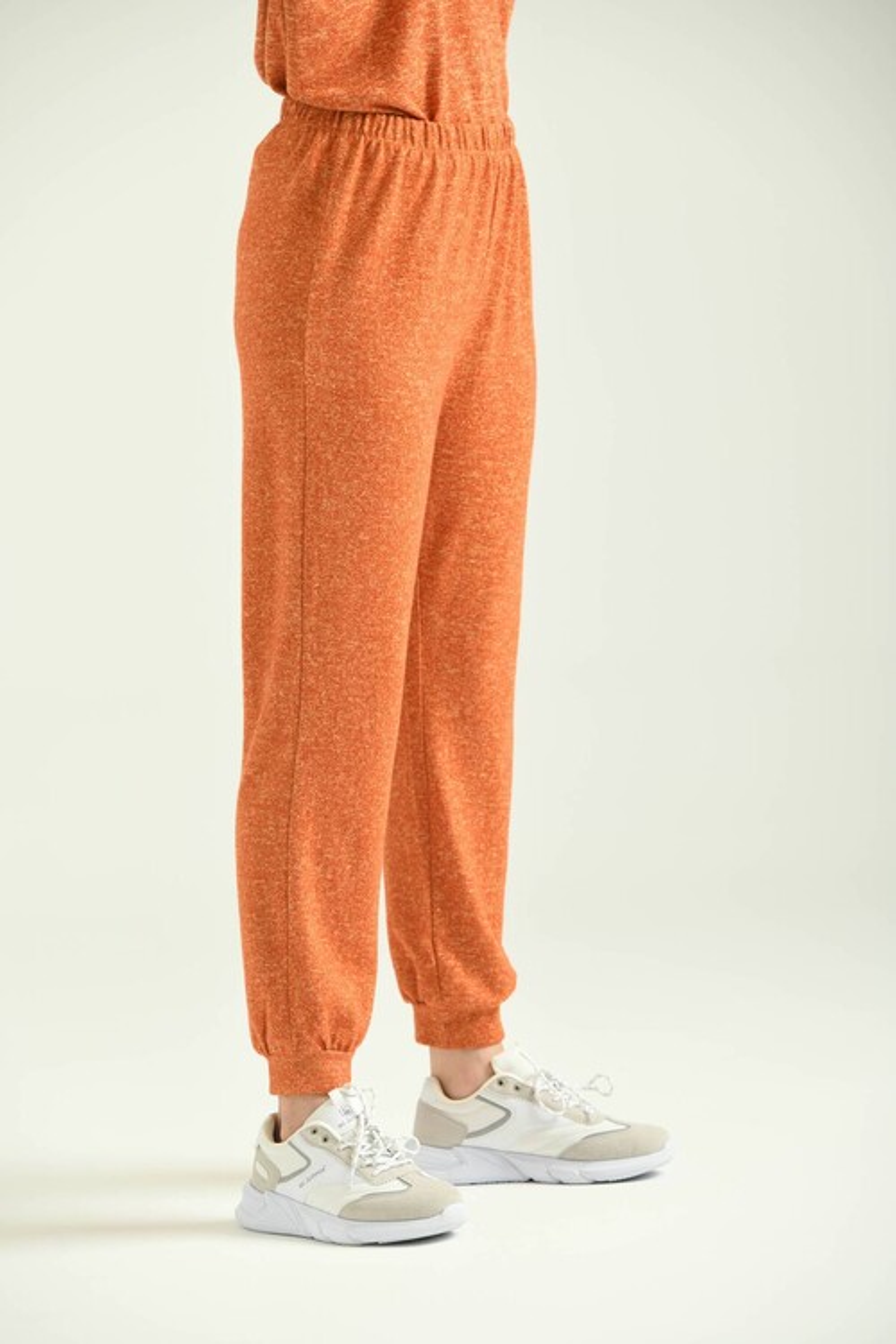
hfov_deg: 9.8
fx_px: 5226
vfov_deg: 14.7
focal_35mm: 140
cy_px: 672
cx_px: 448
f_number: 5.6
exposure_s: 1/160
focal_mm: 140
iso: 125
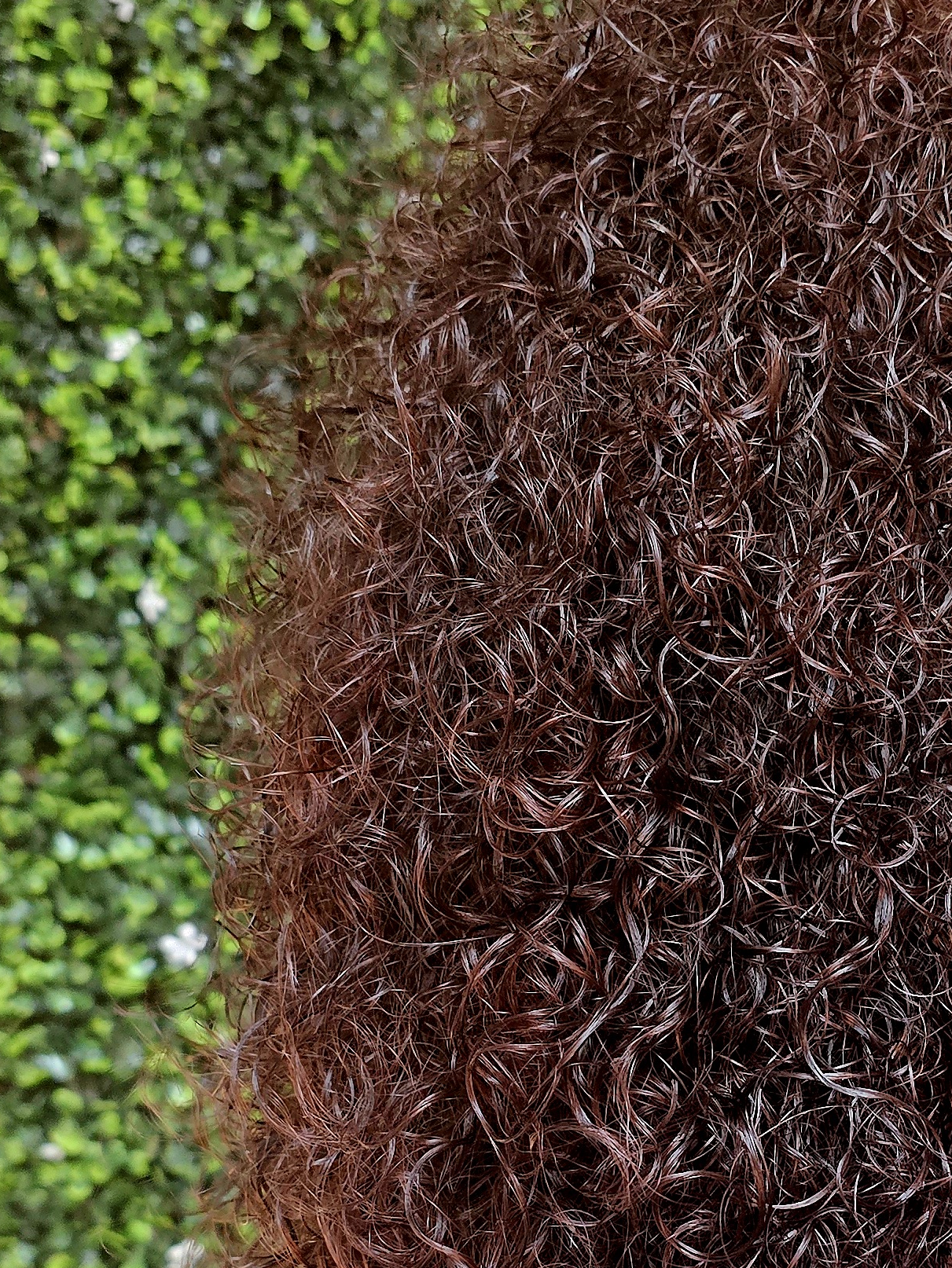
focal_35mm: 57
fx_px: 2090
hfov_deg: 25.2
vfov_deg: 32.9
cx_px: 781
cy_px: 993
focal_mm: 6.3
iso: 640
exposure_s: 1/54.1
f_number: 1.7
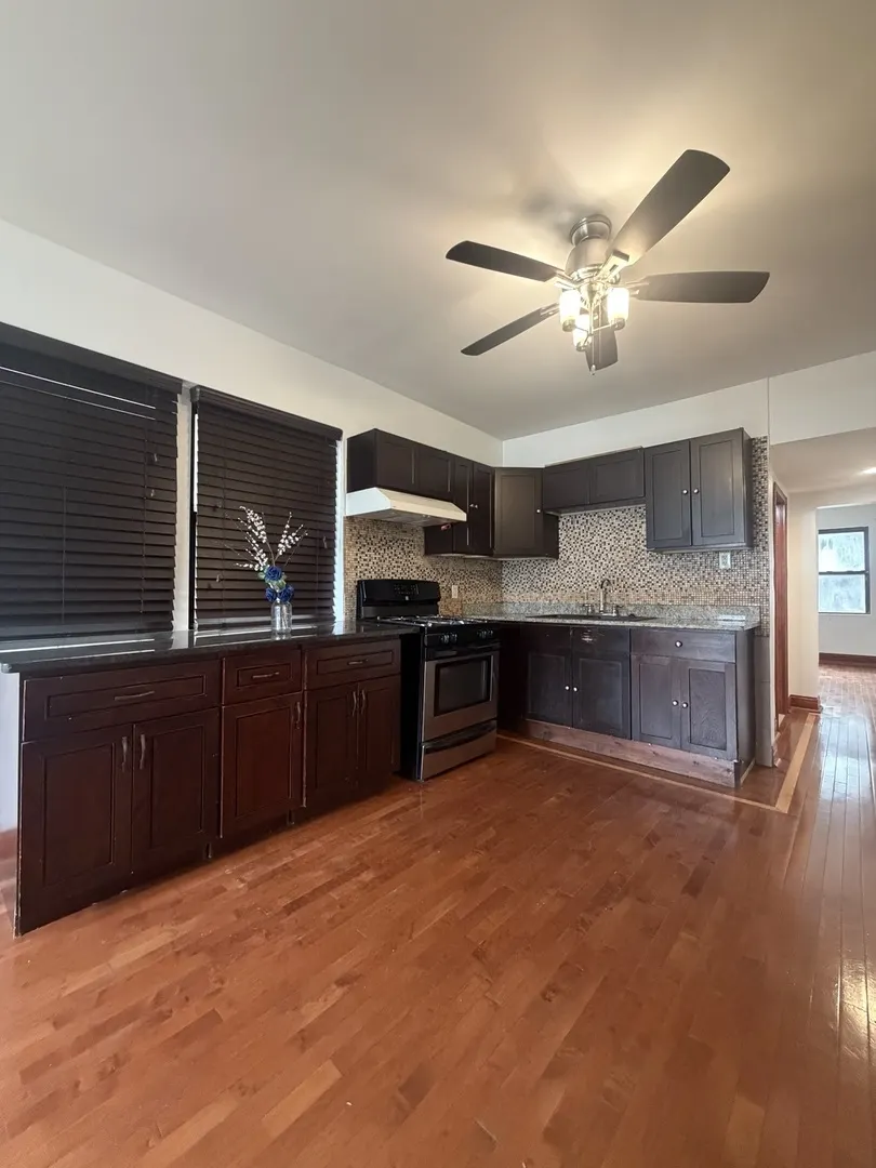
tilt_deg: +0.5
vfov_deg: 102.1
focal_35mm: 14
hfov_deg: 85.7
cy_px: 584
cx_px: 438
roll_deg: -0.6
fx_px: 472
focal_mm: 2.22
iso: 640
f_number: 2.2
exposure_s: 1/60
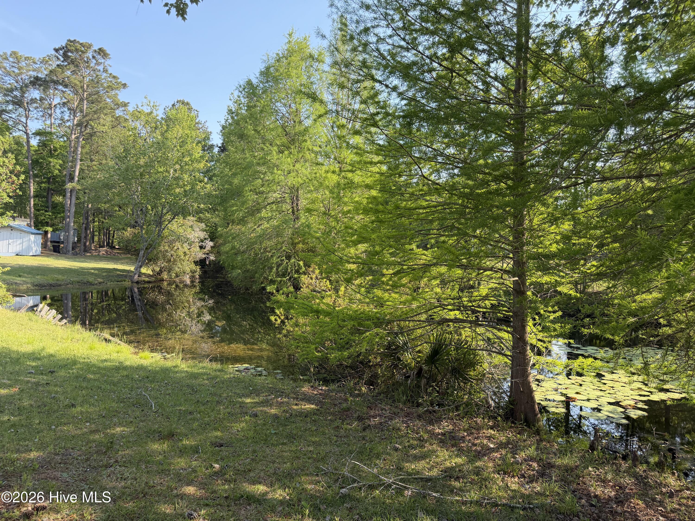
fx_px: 482
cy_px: 260
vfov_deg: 56.8
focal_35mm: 24
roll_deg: -1.2
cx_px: 348
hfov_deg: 71.6
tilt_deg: -0.7
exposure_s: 1/1075
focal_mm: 6.76
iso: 100
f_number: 1.78
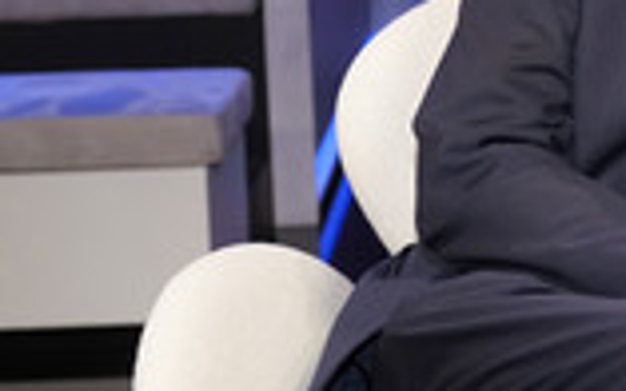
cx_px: 772
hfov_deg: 17.0
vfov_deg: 11.1
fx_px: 1995
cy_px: 12
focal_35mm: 117
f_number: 5
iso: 2000
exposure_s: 1/125
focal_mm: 40
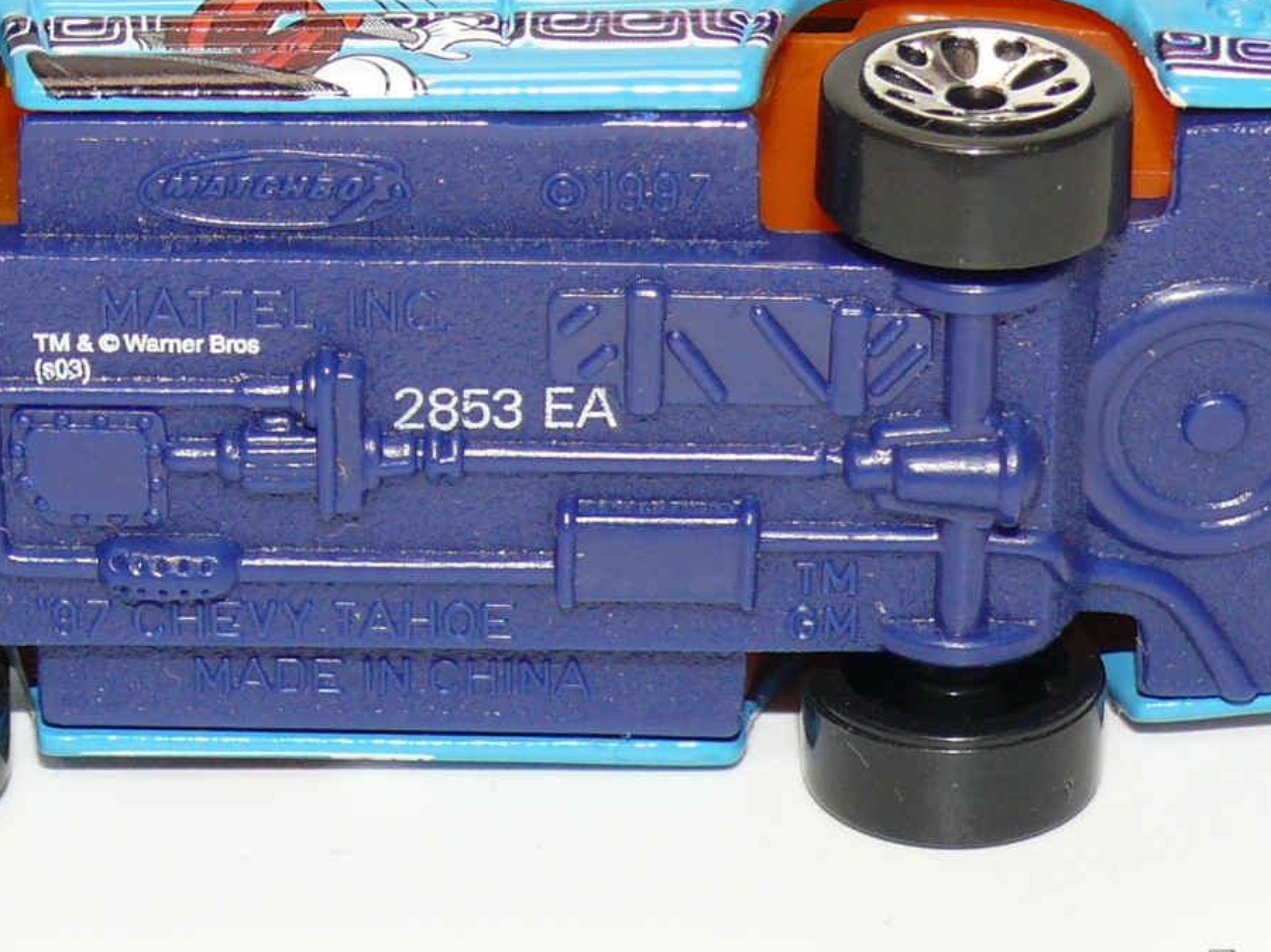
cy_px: 319
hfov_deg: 10.8
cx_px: 443
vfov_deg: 8.1
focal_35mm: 183
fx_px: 6717
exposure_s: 1/30
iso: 100
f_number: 4
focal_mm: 13.4
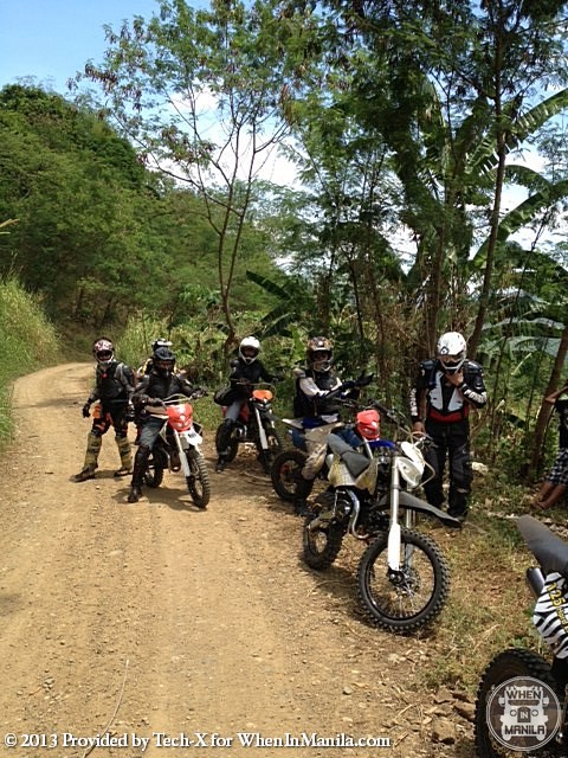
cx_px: 284
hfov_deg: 40.7
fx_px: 766
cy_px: 379
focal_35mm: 35
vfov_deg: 52.6
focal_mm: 4.28
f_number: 2.4
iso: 50
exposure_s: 1/690
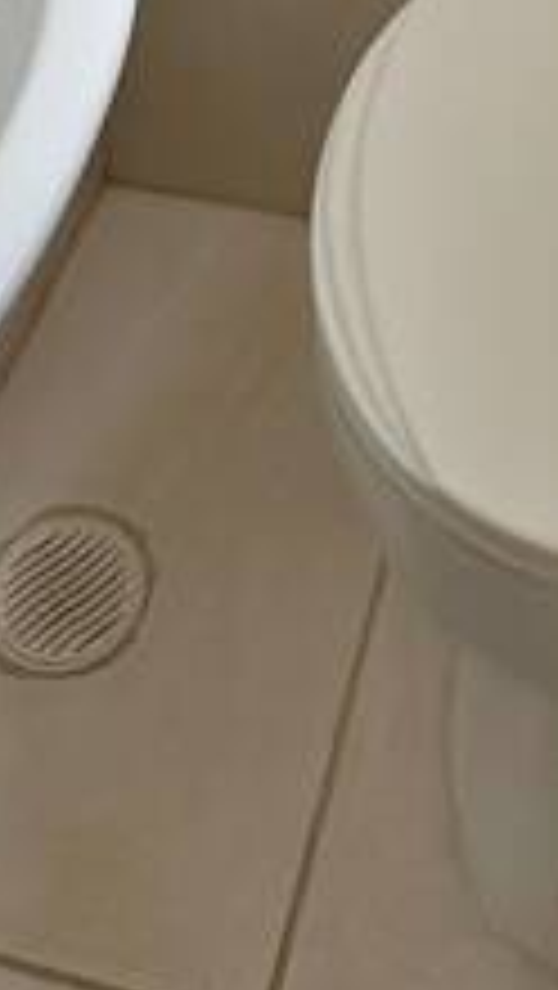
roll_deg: -1.2
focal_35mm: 75
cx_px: 428
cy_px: -886
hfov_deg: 16.0
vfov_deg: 19.4
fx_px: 1970
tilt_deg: -14.1
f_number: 2.2
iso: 250
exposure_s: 1/99
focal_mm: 2.22
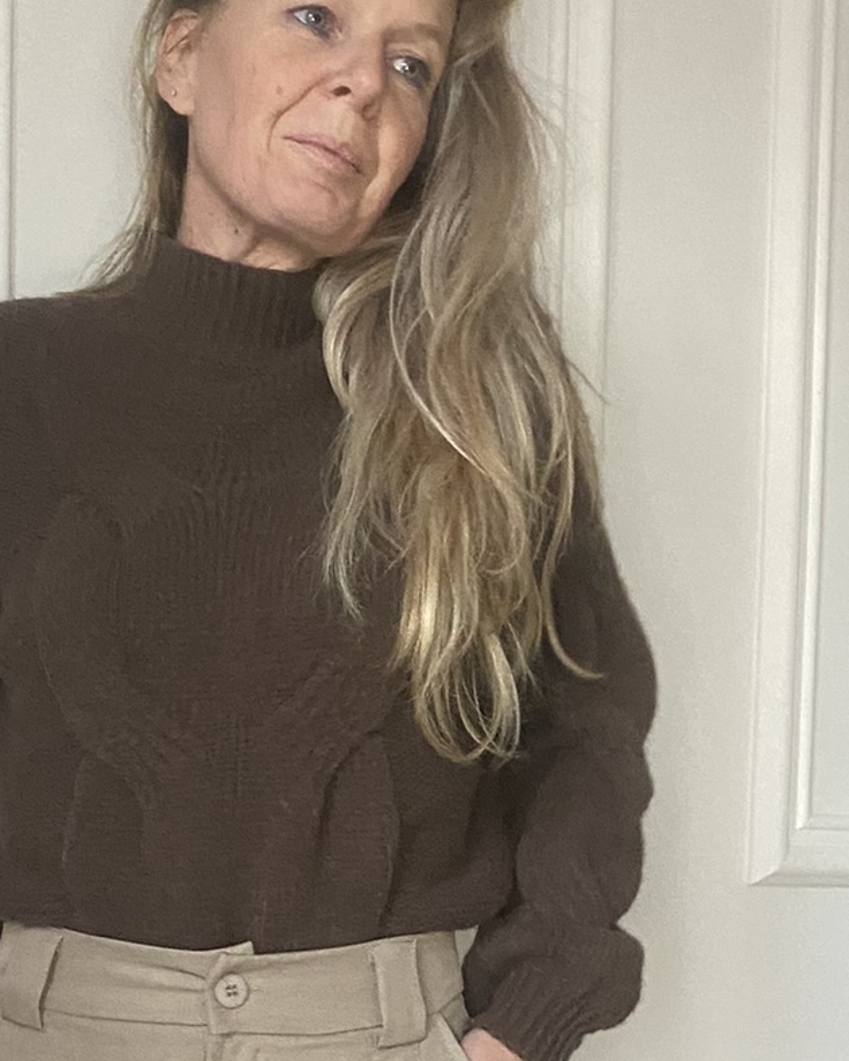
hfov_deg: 22.9
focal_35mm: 66
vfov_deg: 27.3
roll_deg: -0.6
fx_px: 2072
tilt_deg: -3.6
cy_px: 1033
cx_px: 212
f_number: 1.8
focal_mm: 4.25
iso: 400
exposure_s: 1/60
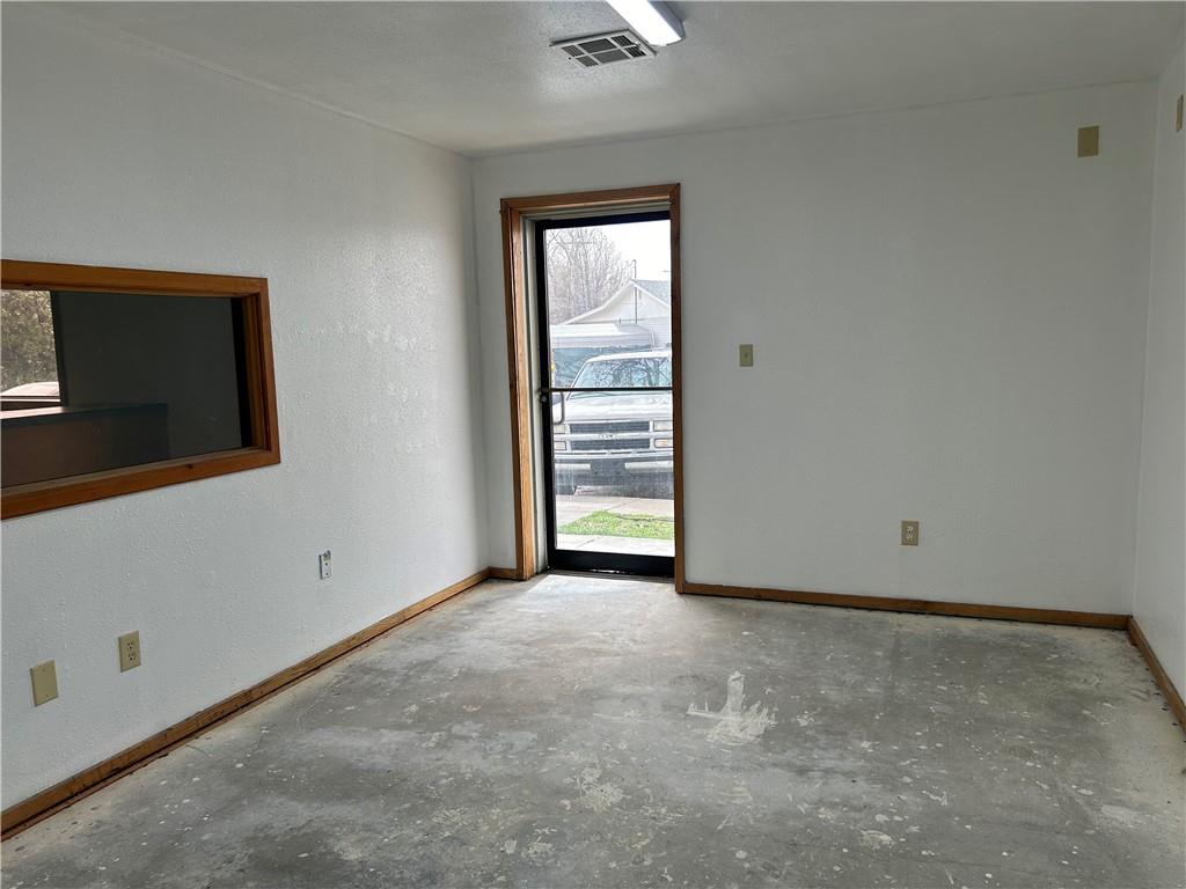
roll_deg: +1.2
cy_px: 444
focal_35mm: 26
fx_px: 891
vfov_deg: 53.1
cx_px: 593
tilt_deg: -8.0
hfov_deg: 67.3
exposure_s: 1/256
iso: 50
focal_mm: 5.7
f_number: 1.5
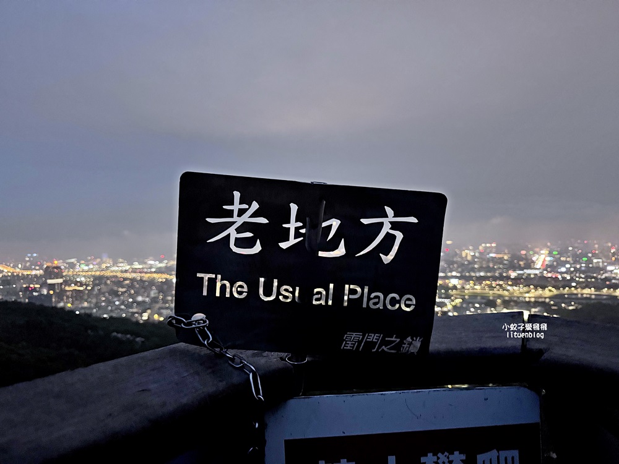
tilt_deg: +0.6
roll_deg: +2.2
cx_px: 310
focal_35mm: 24
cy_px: 232
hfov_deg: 71.6
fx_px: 429
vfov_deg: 56.8
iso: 1600
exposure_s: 1/22
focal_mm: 6.76
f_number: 1.78
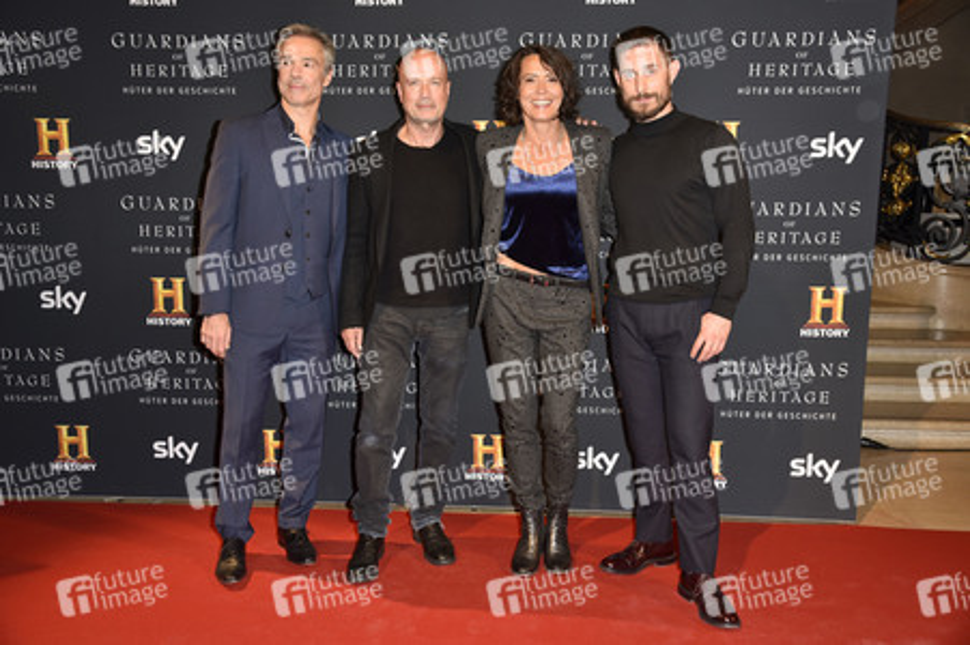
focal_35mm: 32
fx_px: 862
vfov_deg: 41.1
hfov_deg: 58.8
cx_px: 485
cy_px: 322
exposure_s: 1/125
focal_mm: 32
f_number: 5.6
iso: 640
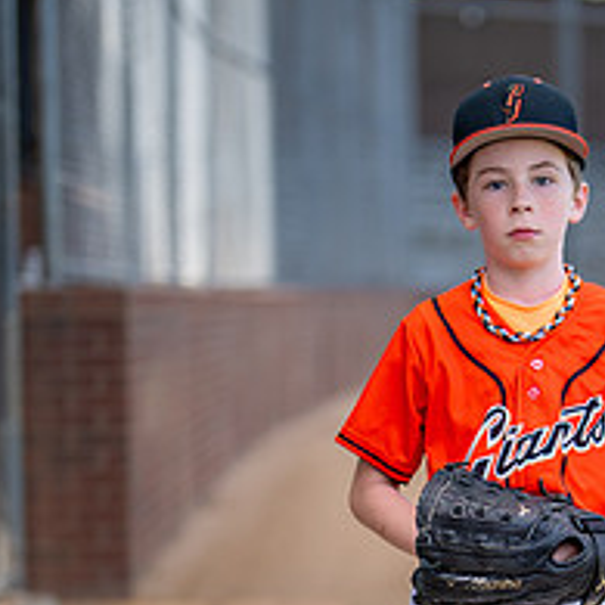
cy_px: 574
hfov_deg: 12.0
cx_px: 505
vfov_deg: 11.9
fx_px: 2867
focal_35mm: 145
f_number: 1.2
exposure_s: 1/2500
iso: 125
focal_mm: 50
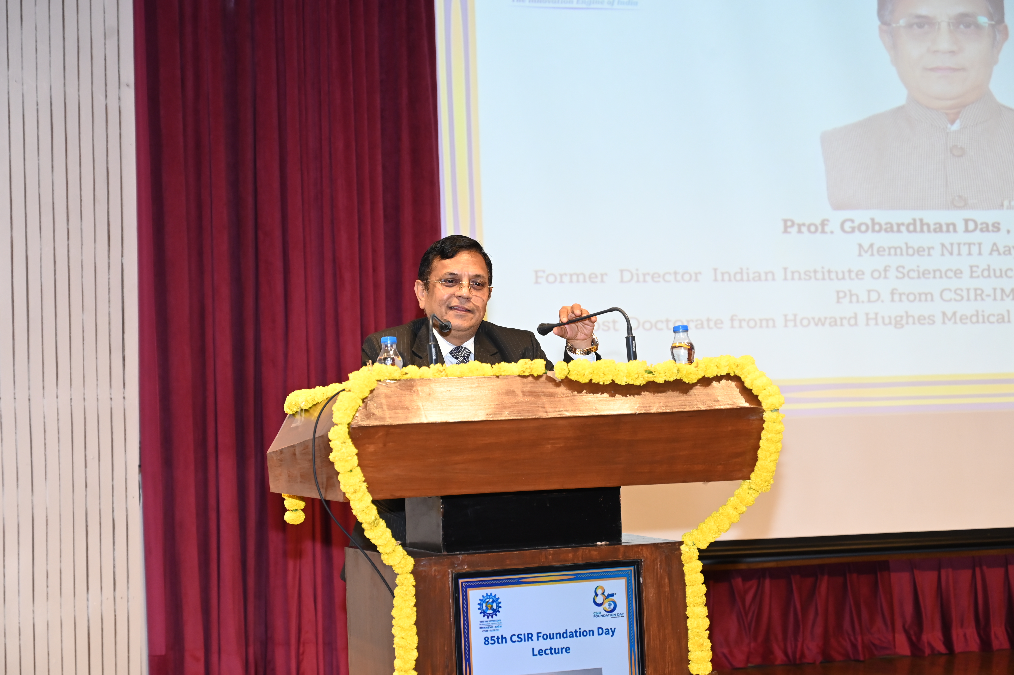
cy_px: 338
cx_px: 507
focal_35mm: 70
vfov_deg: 19.4
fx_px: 1970
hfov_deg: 28.9
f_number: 5
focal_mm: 70
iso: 1600
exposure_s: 1/160
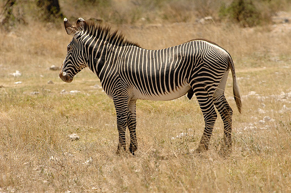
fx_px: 3390
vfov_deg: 3.3
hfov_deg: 4.9
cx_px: 146
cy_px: 96
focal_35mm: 420
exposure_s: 1/640
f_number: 6.3
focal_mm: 280
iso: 200
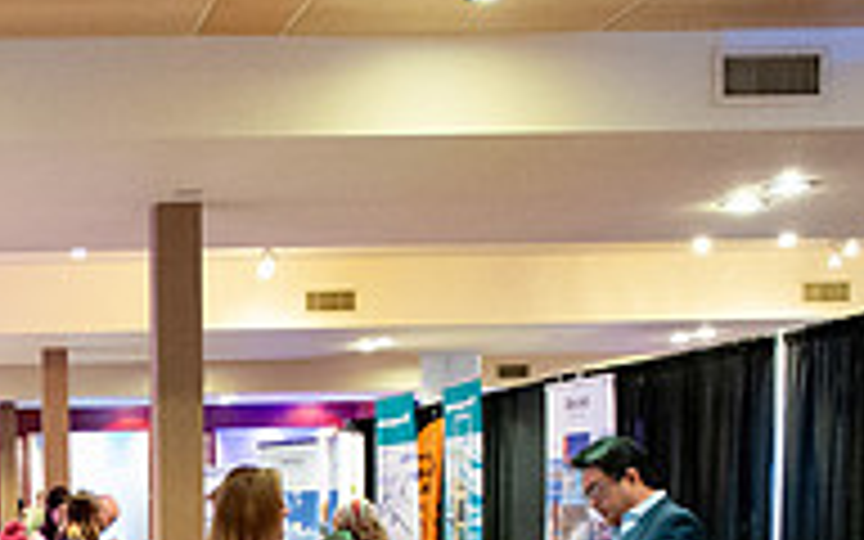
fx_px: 1742
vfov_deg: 16.7
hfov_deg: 26.3
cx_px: -4
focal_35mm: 74
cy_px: 684
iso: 8000
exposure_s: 1/125
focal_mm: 24
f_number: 2.8
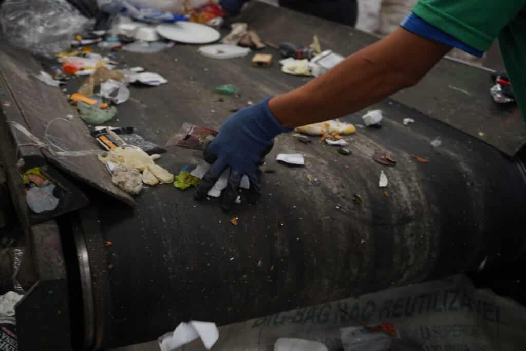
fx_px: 658
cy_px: 176
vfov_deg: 29.9
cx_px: 263
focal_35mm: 45
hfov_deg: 43.6
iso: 500
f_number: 4.5
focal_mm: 45
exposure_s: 1/125
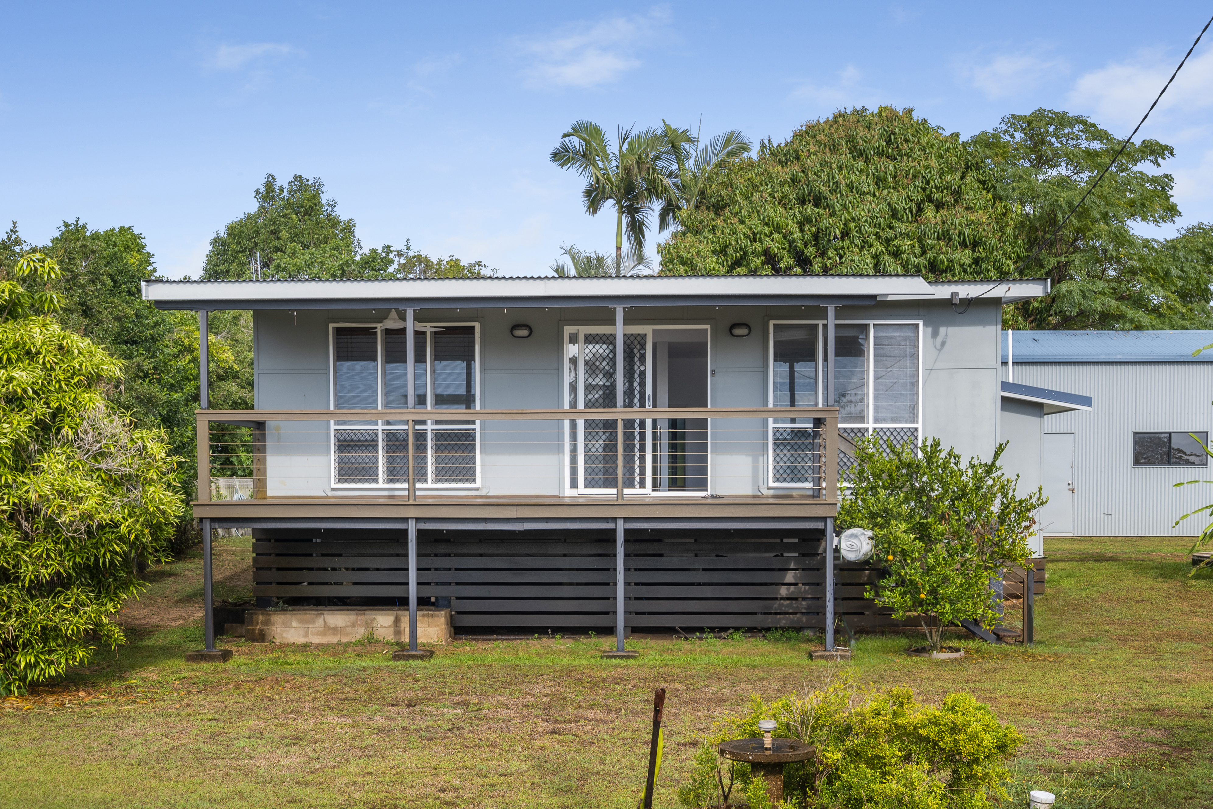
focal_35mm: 45
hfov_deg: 43.6
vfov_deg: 29.9
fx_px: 1516
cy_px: 404
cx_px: 606
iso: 400
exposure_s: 1/200
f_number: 8
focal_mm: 30
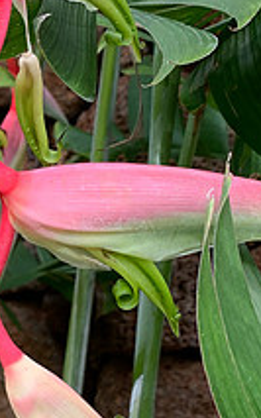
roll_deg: +2.7
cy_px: 139
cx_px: -85
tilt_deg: -7.1
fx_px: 854
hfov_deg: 16.4
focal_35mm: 75
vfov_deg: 27.3
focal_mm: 4.25
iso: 25
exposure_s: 1/278
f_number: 1.8
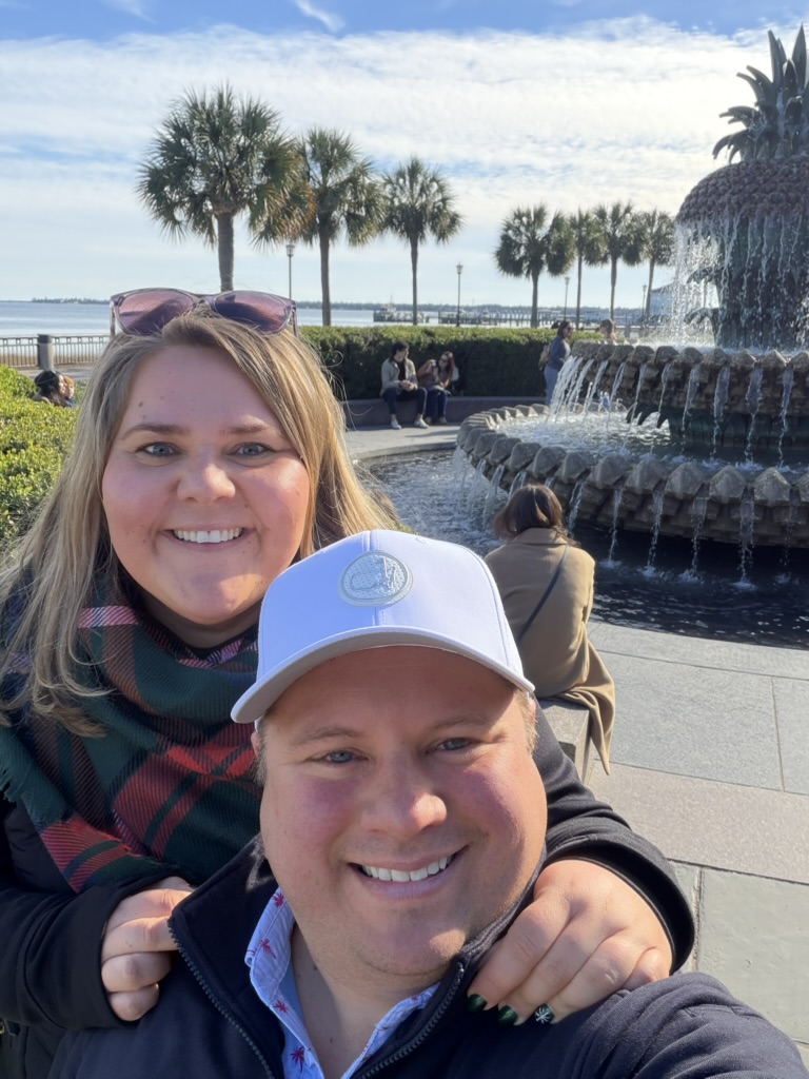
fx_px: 935
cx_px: 404
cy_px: 540
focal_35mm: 30
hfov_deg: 46.8
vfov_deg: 60.0
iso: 25
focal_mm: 2.71
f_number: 1.9
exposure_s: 1/187
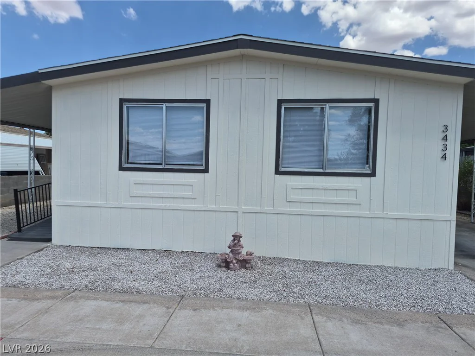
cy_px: 178
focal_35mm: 23
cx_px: 238
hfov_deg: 73.9
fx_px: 316
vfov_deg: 58.9
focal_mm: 5.4
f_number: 1.8
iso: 80
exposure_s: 1/6048
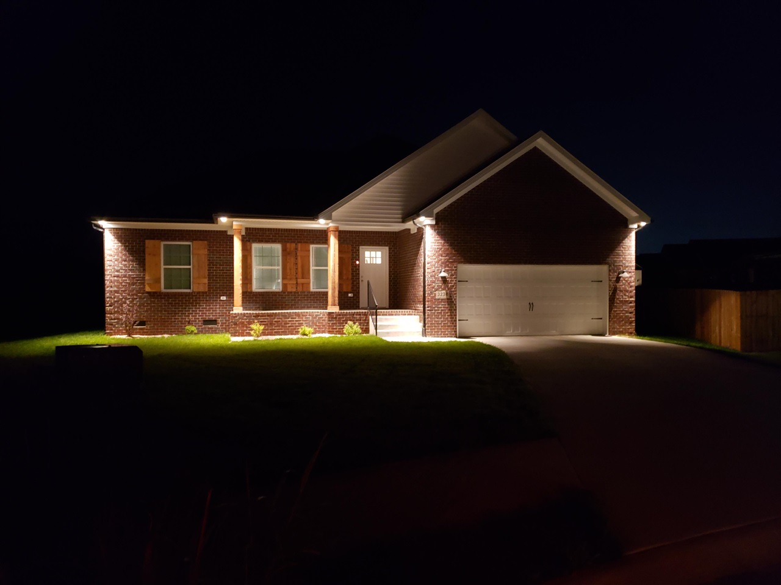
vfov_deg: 53.1
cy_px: 292
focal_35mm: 26
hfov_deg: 67.3
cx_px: 390
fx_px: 587
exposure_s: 1/10
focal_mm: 4.3
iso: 1000
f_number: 1.5
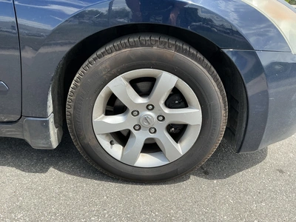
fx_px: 239
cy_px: 111
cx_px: 148
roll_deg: -4.6
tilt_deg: -20.5
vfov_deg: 49.7
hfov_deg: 63.4
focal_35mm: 28
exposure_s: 1/700
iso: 25
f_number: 1.8
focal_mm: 3
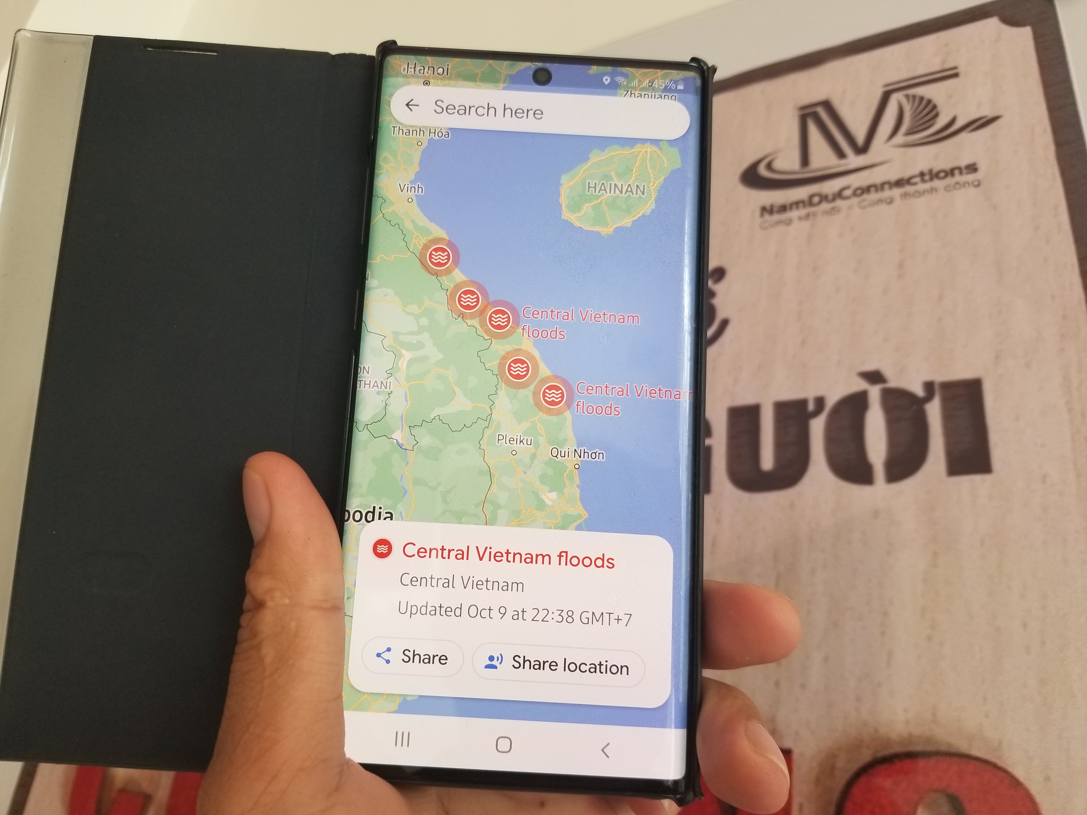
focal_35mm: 26
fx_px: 816
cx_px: 544
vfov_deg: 53.1
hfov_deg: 67.3
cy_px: 408
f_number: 1.7
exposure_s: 1/50
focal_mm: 4.25
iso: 80
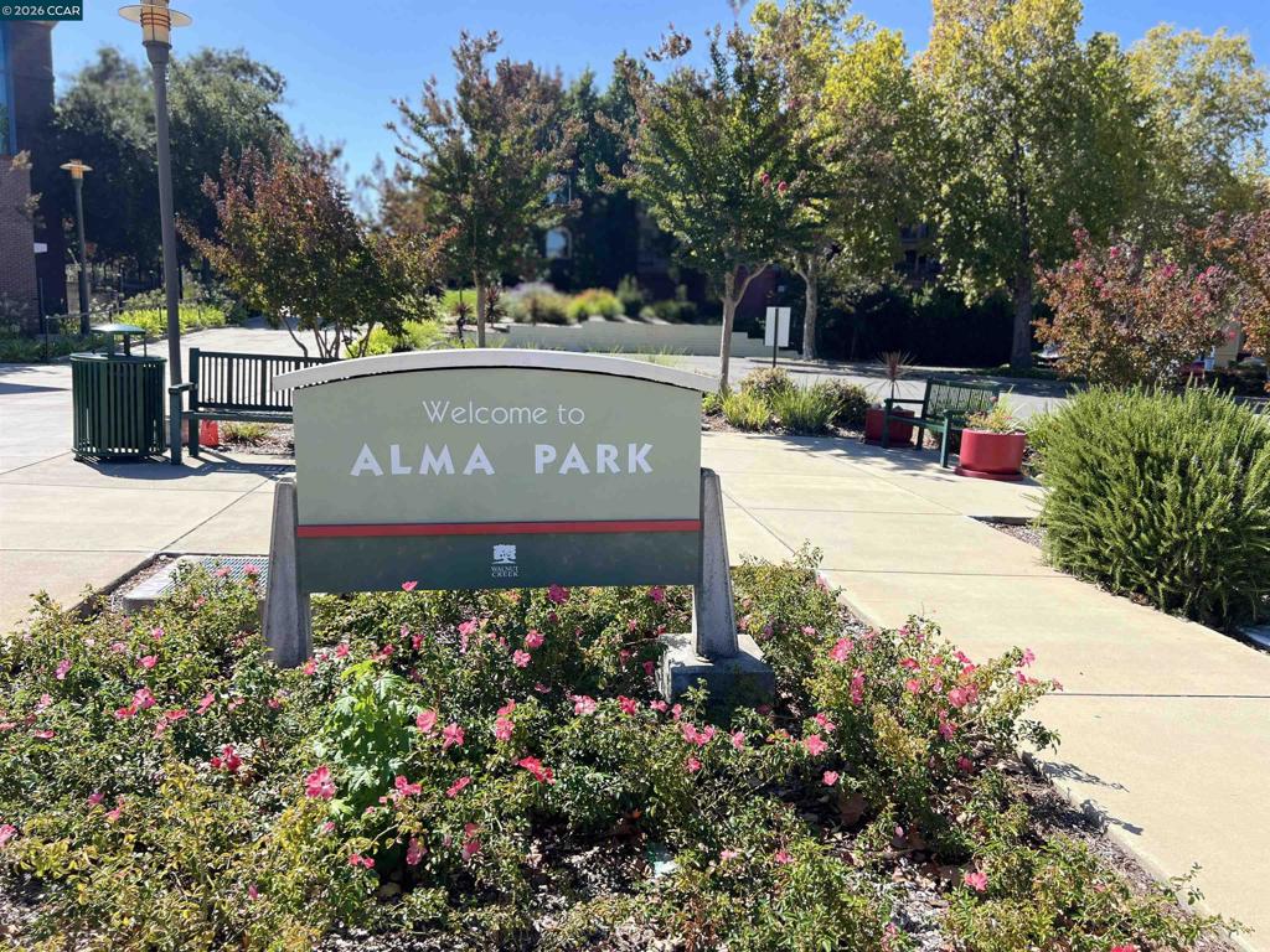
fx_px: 954
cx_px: 635
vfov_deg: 53.1
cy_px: 476
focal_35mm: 26
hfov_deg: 67.3
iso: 50
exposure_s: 1/2513
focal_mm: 5.7
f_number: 1.5
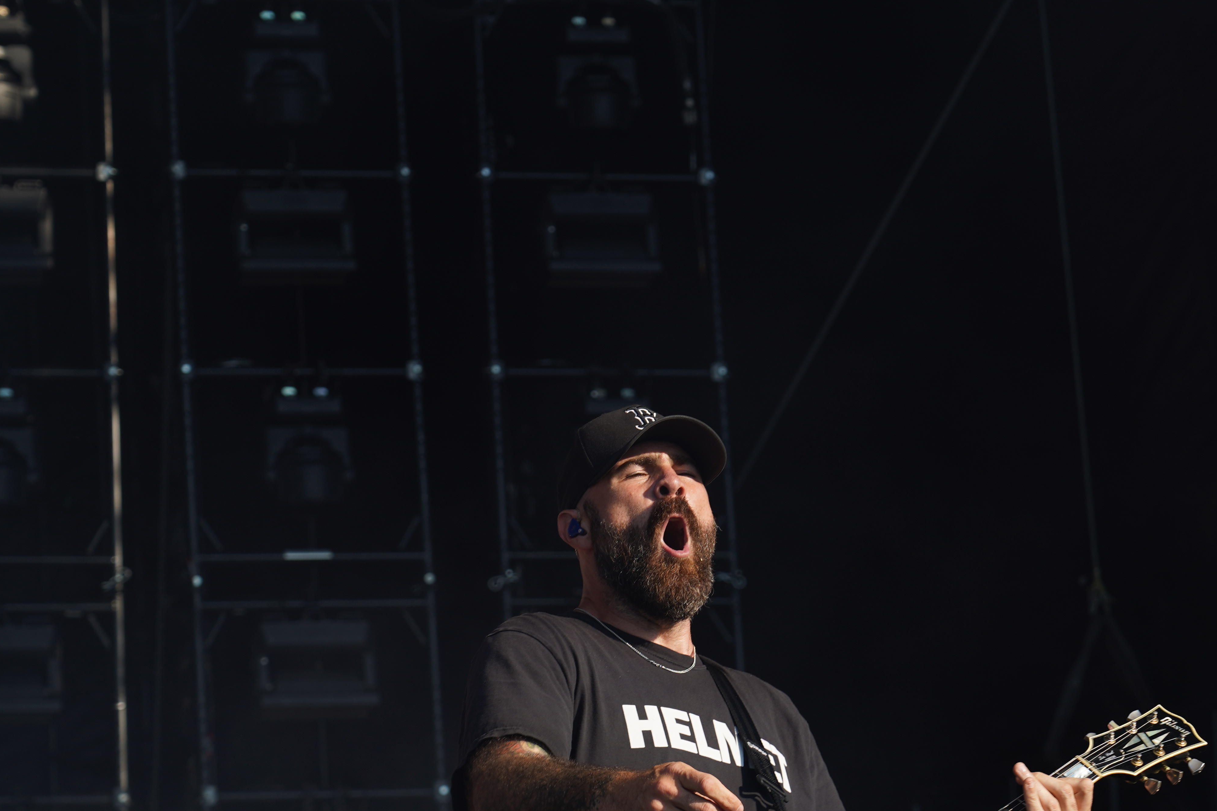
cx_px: 661
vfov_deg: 8.7
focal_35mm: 157
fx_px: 5307
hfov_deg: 13.1
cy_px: 574
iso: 100
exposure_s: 1/320
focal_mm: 105
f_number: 6.3
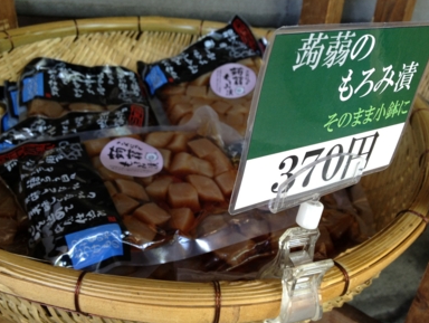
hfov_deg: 45.7
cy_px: 161
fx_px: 509
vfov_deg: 35.2
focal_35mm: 41
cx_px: 199
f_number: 2.4
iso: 64
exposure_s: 1/60
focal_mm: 4.28
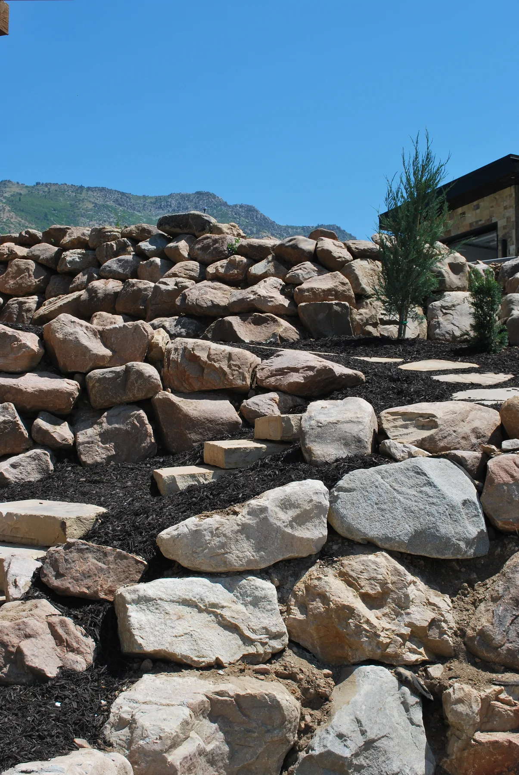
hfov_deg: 28.2
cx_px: 260
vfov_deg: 41.1
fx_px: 1035
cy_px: 388
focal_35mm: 48
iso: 160
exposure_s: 1/250
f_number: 10
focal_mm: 32
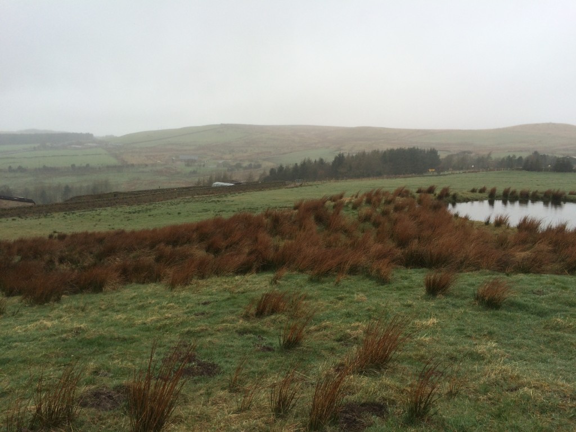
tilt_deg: -9.3
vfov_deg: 48.2
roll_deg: -2.7
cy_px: 216
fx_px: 483
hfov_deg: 61.7
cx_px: 288
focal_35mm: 29
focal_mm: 4.15
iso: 32
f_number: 2.2
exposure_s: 1/595
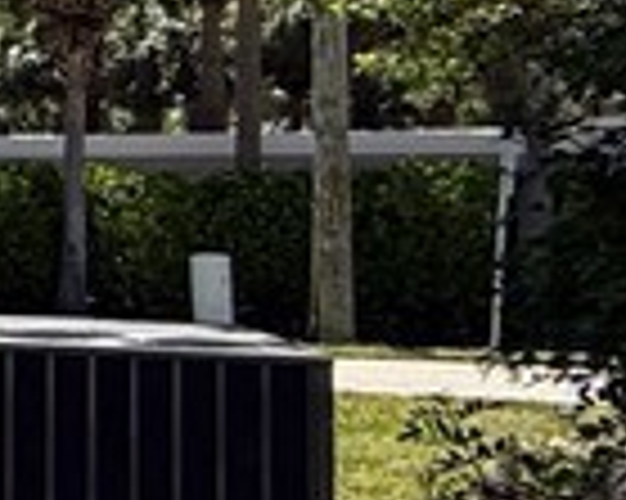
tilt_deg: +2.8
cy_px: 149
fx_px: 1870
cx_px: -1491
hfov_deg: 10.0
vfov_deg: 15.2
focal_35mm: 101
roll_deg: -0.8
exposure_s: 1/1368
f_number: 2.2
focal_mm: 2.22
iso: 50
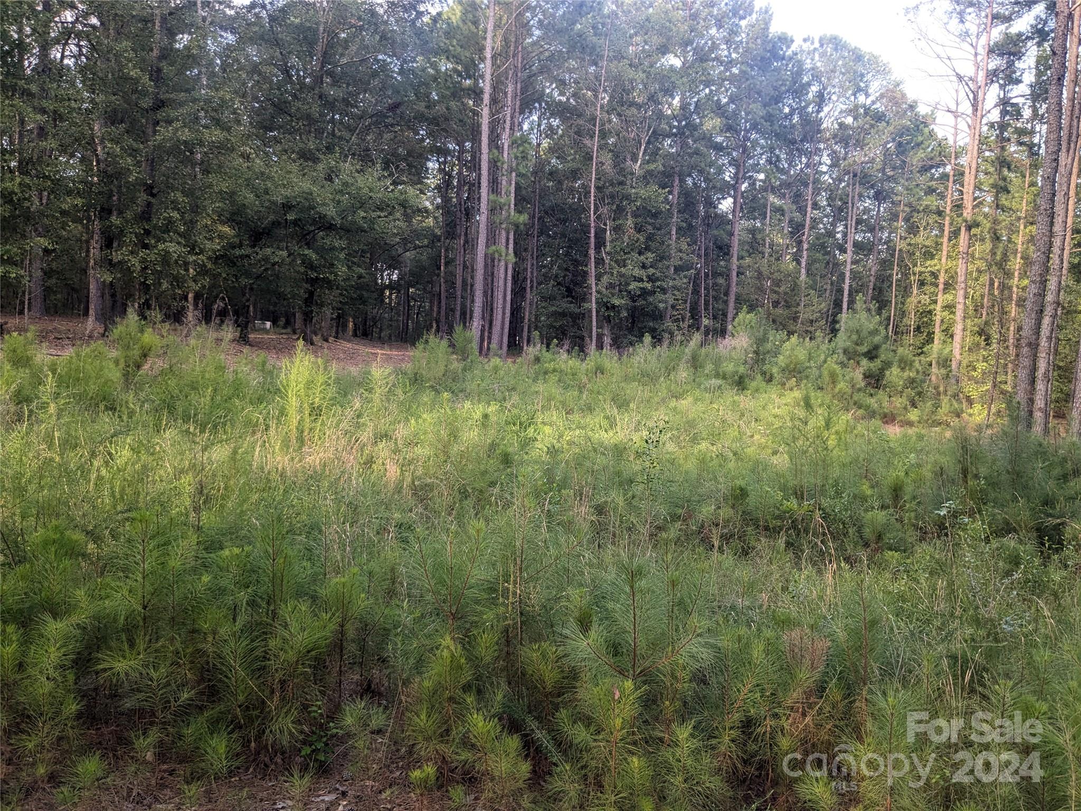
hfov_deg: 65.3
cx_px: 540
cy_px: 406
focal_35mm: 27
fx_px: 843
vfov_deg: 51.4
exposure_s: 1/183
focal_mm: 4.38
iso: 62
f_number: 1.73
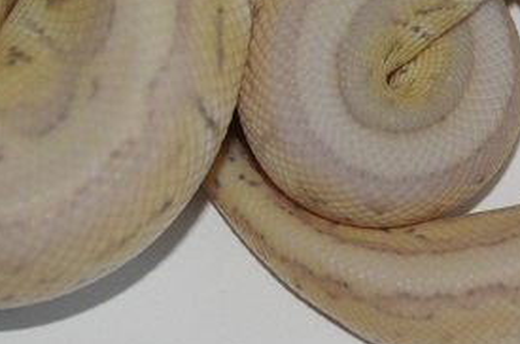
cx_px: 407
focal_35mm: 328
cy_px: -60
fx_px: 4727
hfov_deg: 6.3
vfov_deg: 4.2
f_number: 5.3
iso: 200
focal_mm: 70
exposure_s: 1/60
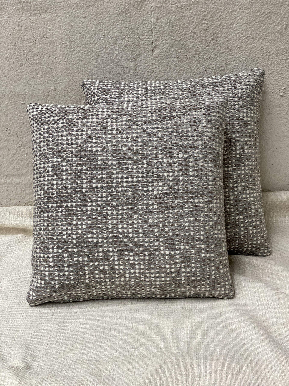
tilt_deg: -22.0
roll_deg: +1.4
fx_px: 579
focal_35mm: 52
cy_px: 193
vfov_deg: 36.8
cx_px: 144
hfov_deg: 28.0
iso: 160
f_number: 2
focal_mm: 6
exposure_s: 1/122
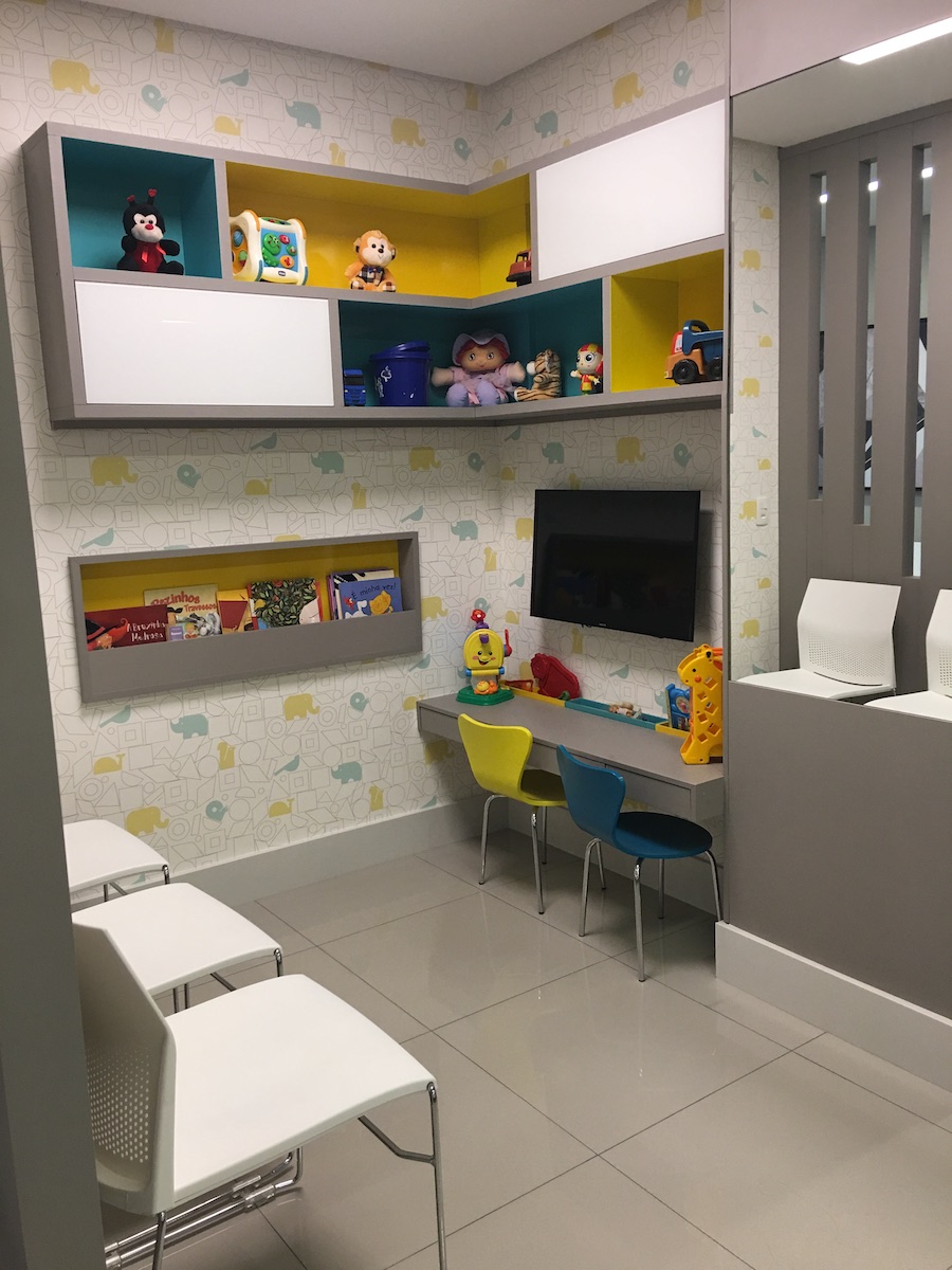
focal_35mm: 29
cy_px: 635
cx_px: 476
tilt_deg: -8.2
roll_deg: +1.8
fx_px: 1063
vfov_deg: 61.7
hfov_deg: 48.2
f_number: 2.2
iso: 40
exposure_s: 1/30
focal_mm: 4.15
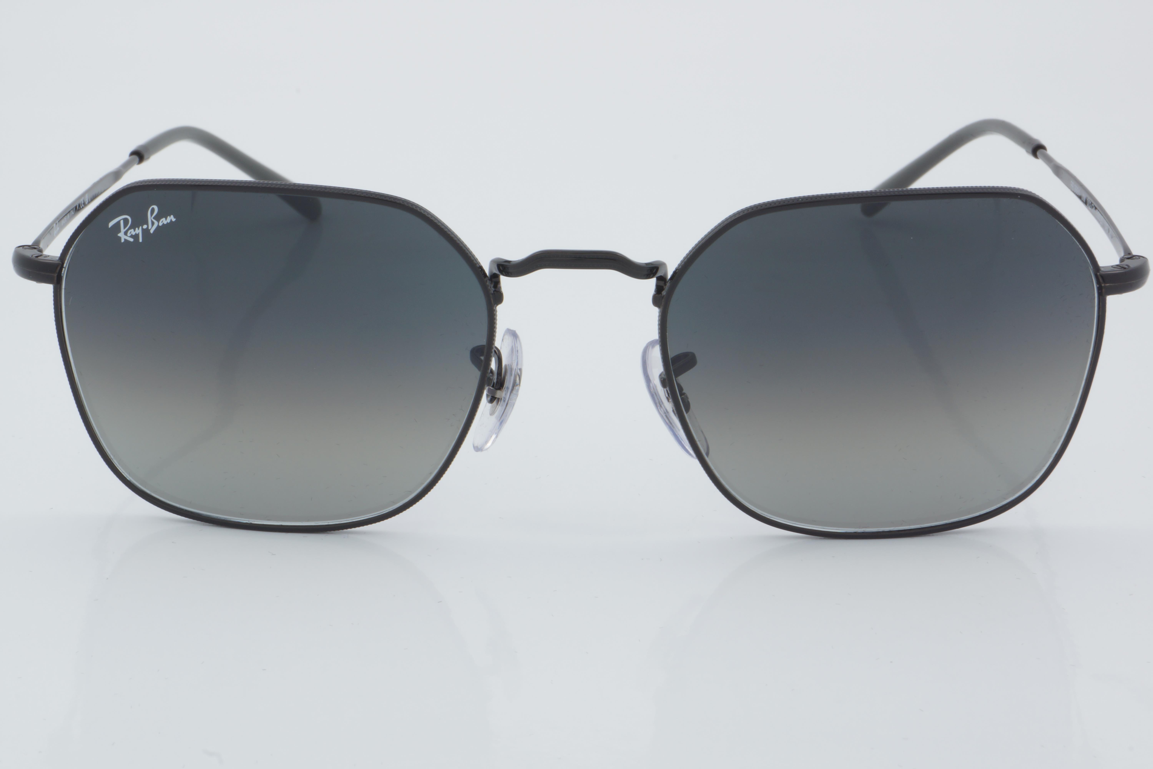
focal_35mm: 82
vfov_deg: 16.6
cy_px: 384
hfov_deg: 24.6
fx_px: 2642
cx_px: 576
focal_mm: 55
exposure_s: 1/4
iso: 100
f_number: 32
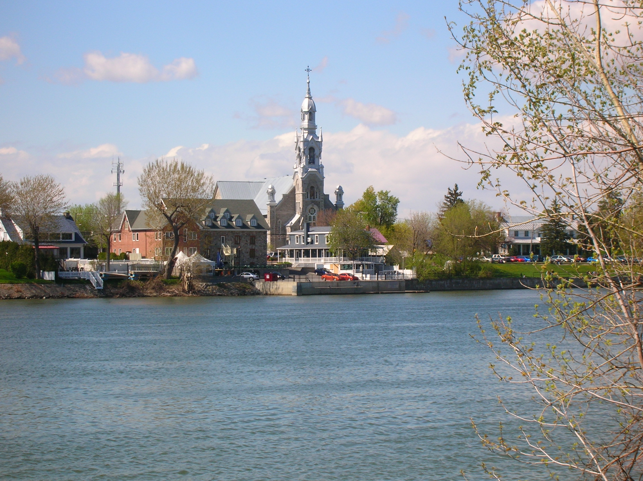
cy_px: 240
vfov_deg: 14.5
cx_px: 322
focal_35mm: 102
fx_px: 1893
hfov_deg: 19.3
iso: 50
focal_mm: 17.1
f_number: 8.2
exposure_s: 1/130
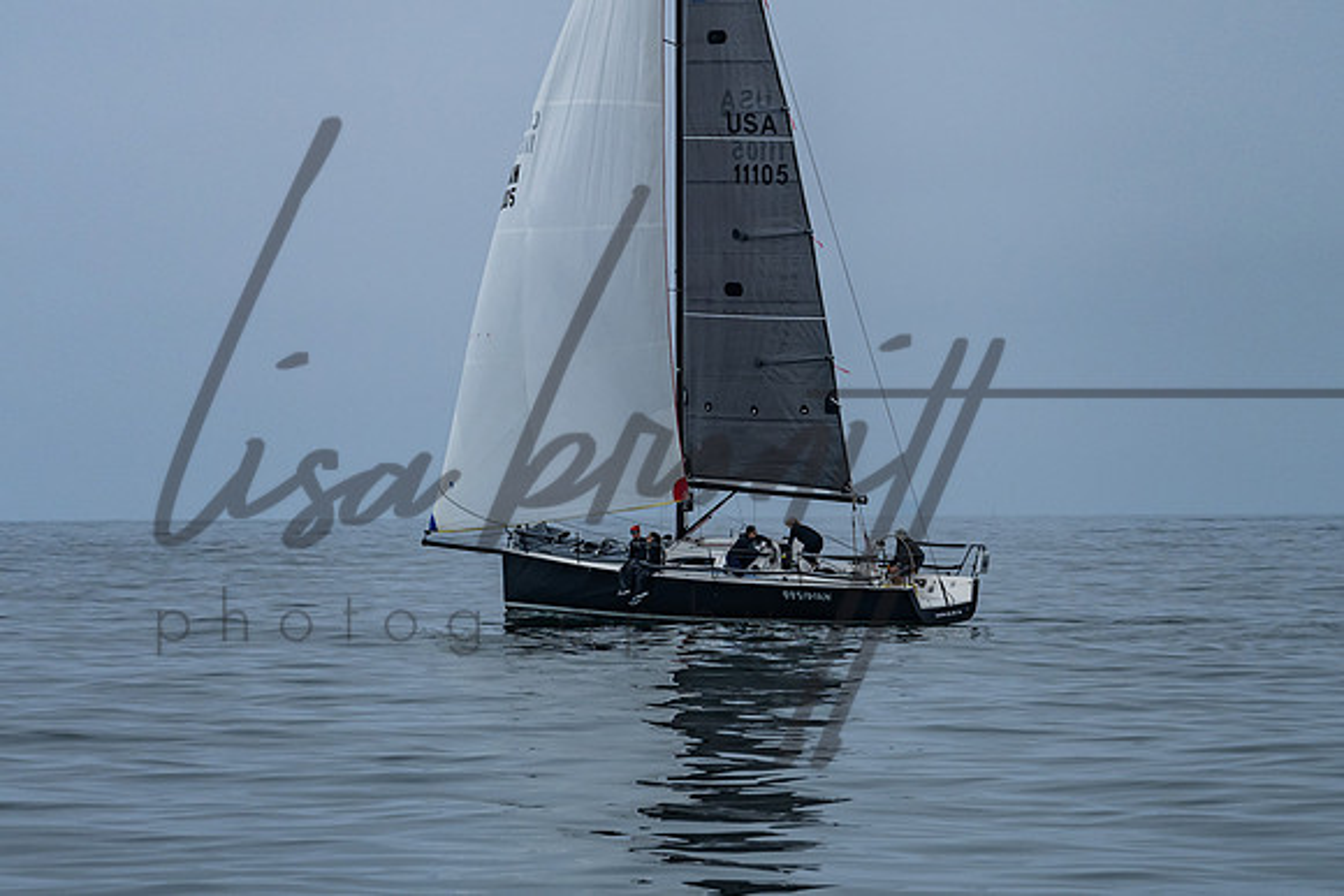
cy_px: 232
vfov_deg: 7.9
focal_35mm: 173
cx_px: 639
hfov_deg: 11.9
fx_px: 6448
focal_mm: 96
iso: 320
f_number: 6.3
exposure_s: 1/3200
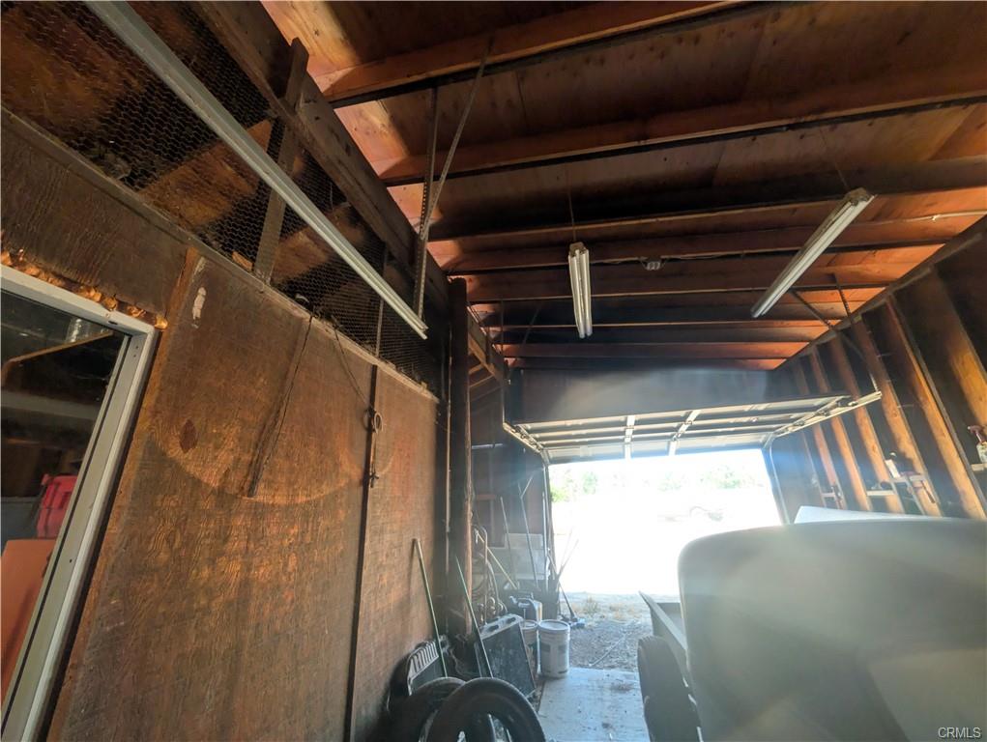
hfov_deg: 110.5
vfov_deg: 94.6
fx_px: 343
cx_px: 494
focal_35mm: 12
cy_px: 371
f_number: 1.7
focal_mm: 2.02
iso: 106
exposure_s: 1/195
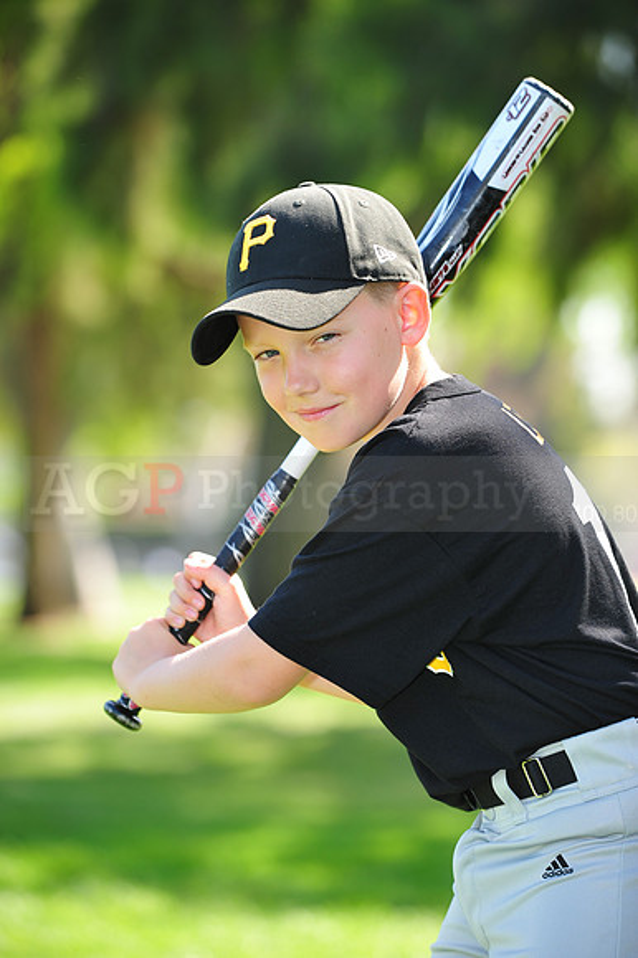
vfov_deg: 14.2
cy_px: 479
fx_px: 3859
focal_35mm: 145
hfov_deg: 9.5
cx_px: 319
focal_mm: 145
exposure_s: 1/250
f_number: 4.5
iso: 200
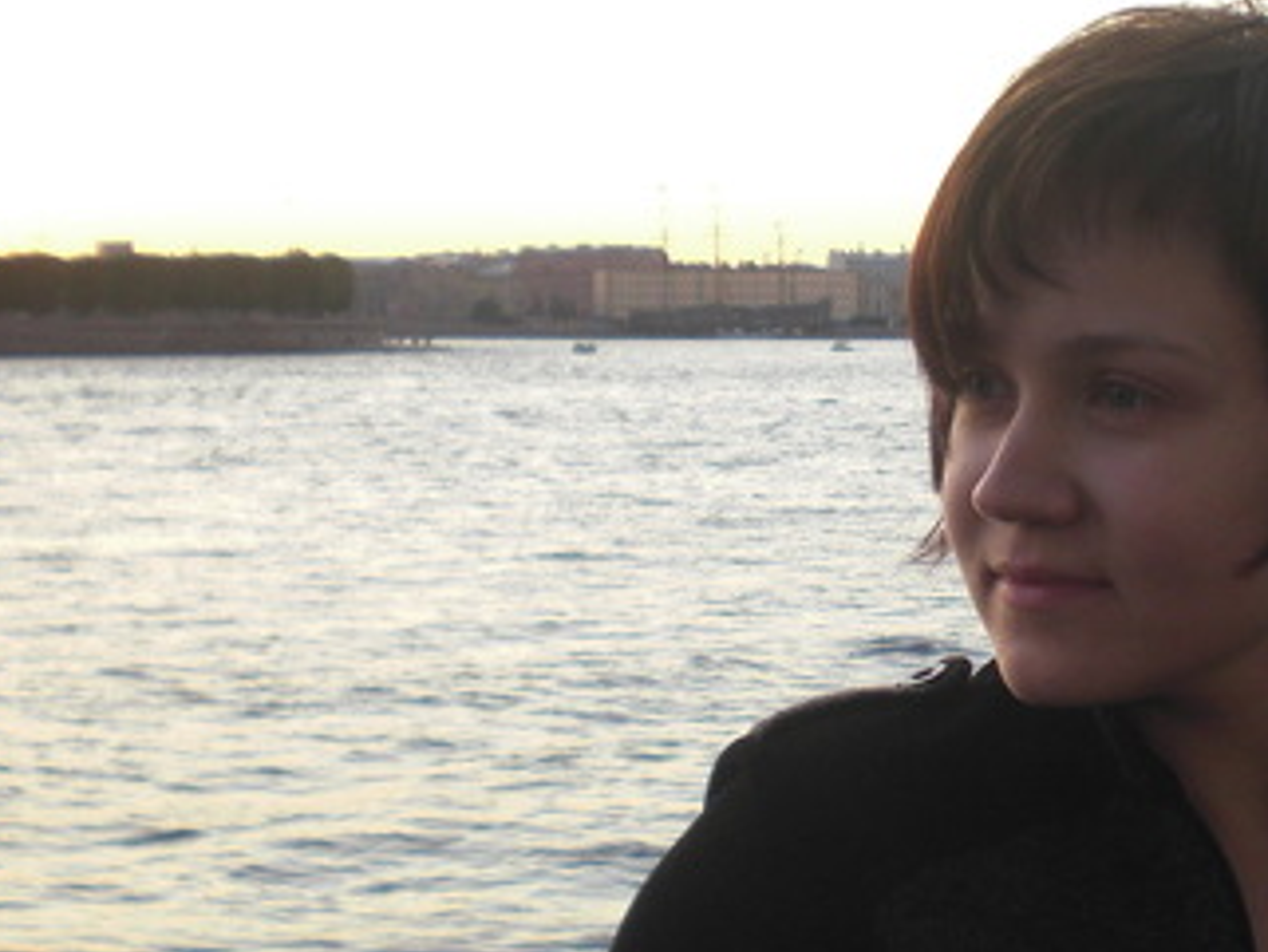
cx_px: 1067
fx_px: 2602
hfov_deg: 26.7
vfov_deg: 20.7
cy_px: 529
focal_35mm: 71
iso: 100
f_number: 3.1
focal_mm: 6.3
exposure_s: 1/100
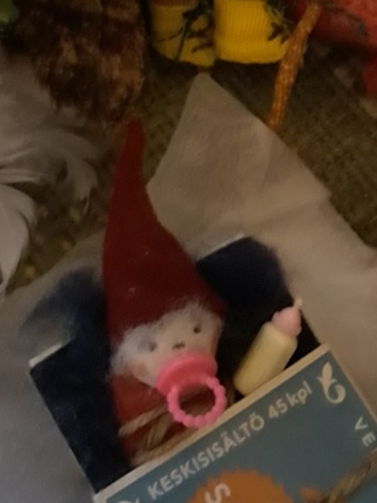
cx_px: 195
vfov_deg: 32.2
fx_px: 828
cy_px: 56
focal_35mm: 57
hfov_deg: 25.6
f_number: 1.7
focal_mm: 3.71
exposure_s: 1/10
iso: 800
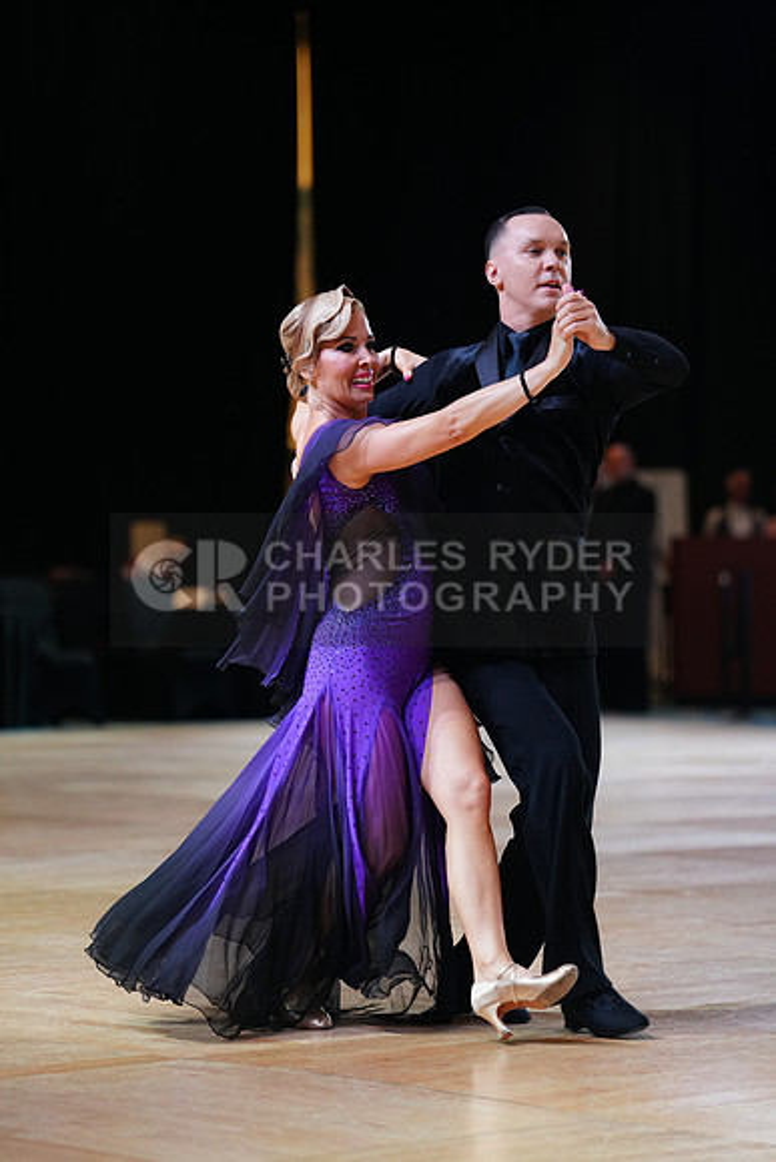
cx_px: 388
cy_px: 581
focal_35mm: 125
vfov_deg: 16.4
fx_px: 4039
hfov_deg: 11.0
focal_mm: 125
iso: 2000
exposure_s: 1/500
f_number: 2.8
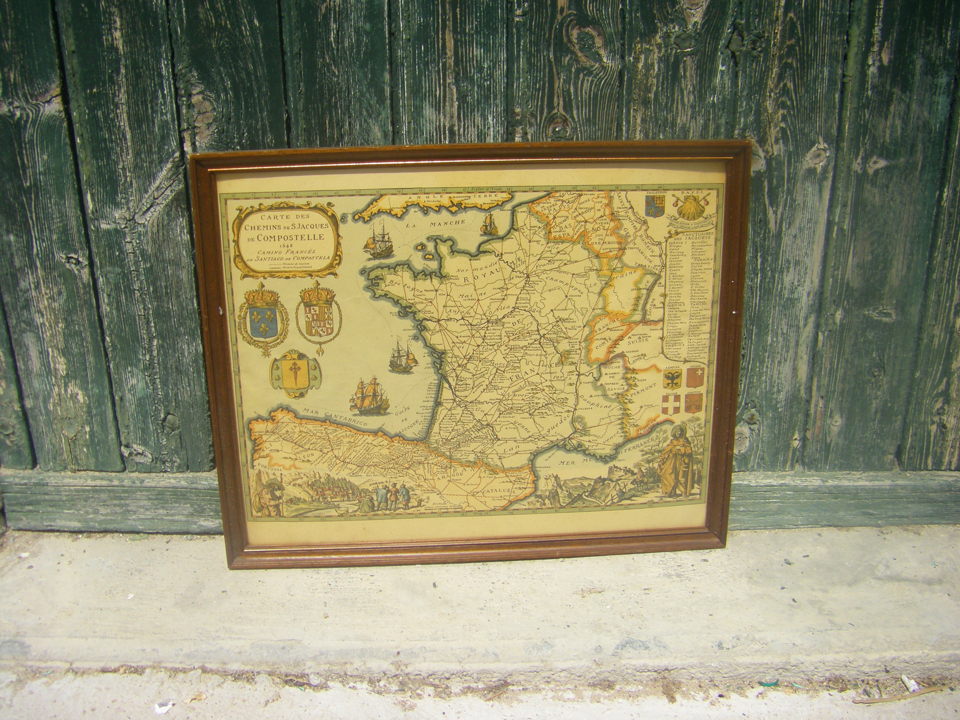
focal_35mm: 38
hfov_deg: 49.0
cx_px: 480
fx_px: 1054
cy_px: 360
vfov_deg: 37.7
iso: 64
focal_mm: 6.3
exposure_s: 1/320
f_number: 7
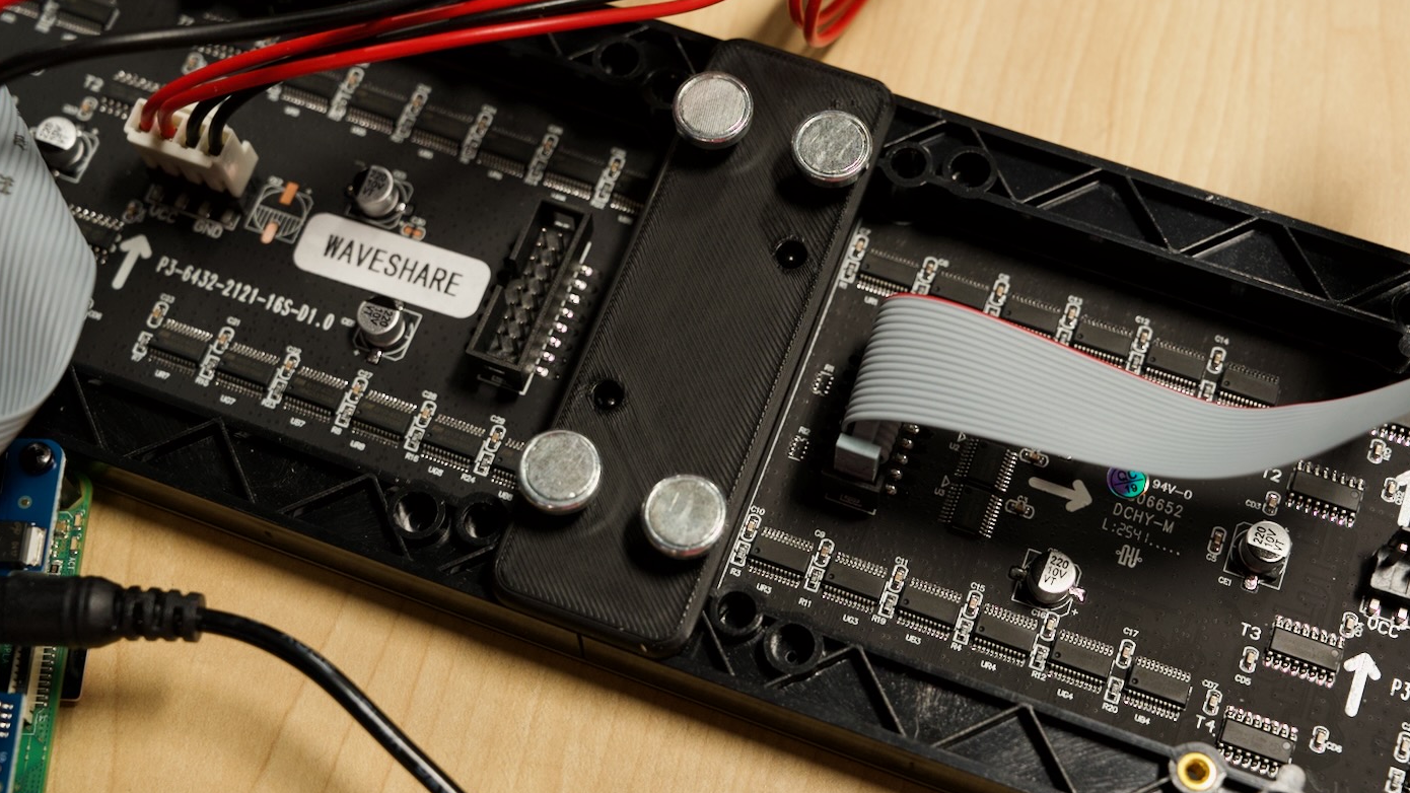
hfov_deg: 36.6
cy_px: 368
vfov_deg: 21.1
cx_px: 705
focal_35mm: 57
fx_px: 2131
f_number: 7.1
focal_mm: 54
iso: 3200
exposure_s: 1/60
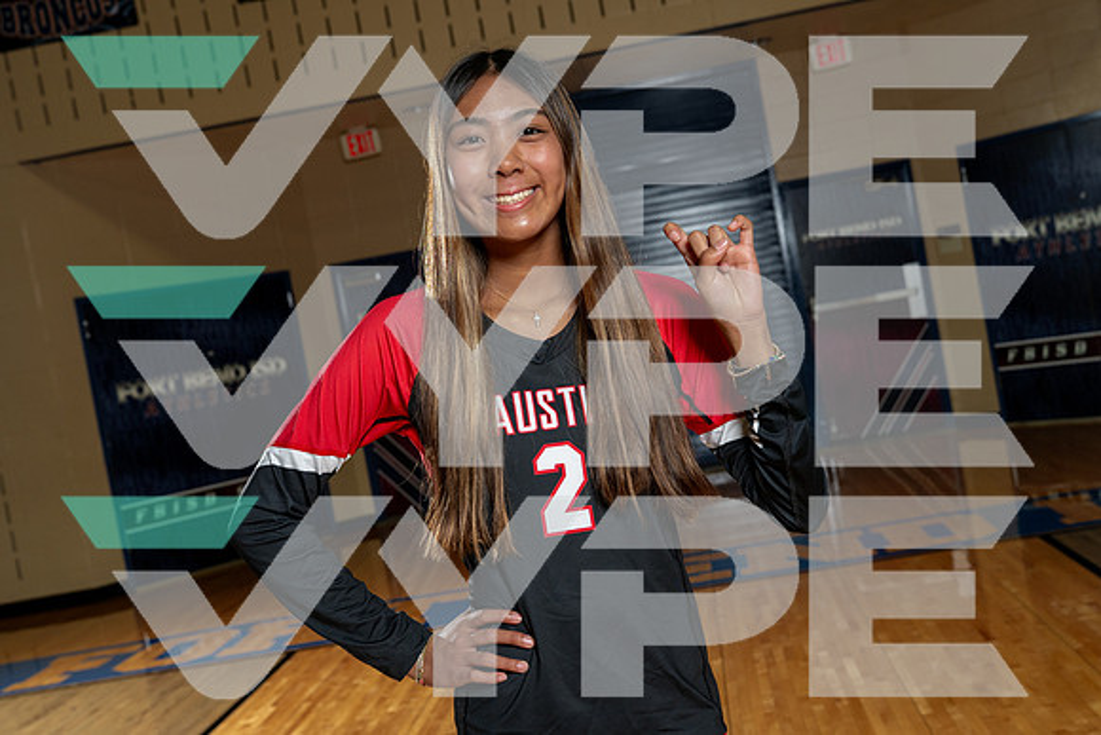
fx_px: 1377
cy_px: 368
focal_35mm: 45
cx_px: 550
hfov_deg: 43.6
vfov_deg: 29.9
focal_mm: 45
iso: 500
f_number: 5.6
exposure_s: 1/250
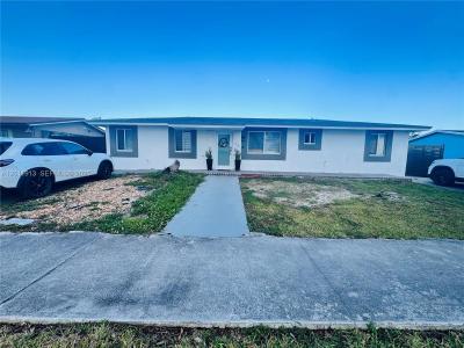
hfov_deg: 102.1
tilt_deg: -5.6
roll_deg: -1.3
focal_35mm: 14
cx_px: 232
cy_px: 174
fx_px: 188
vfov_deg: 85.7
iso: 40
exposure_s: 1/312
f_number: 2.2
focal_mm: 2.22
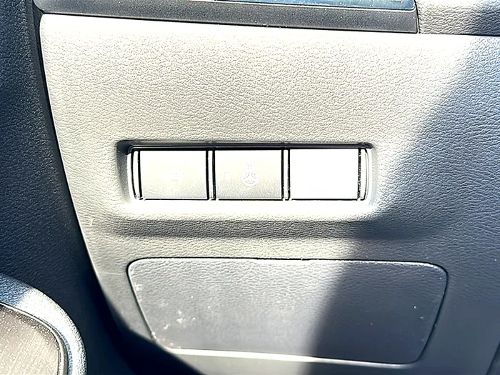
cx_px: 250
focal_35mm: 41
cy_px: 188
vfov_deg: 35.1
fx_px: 592
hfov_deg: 45.8
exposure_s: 1/79
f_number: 1.78
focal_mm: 6.86
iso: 50
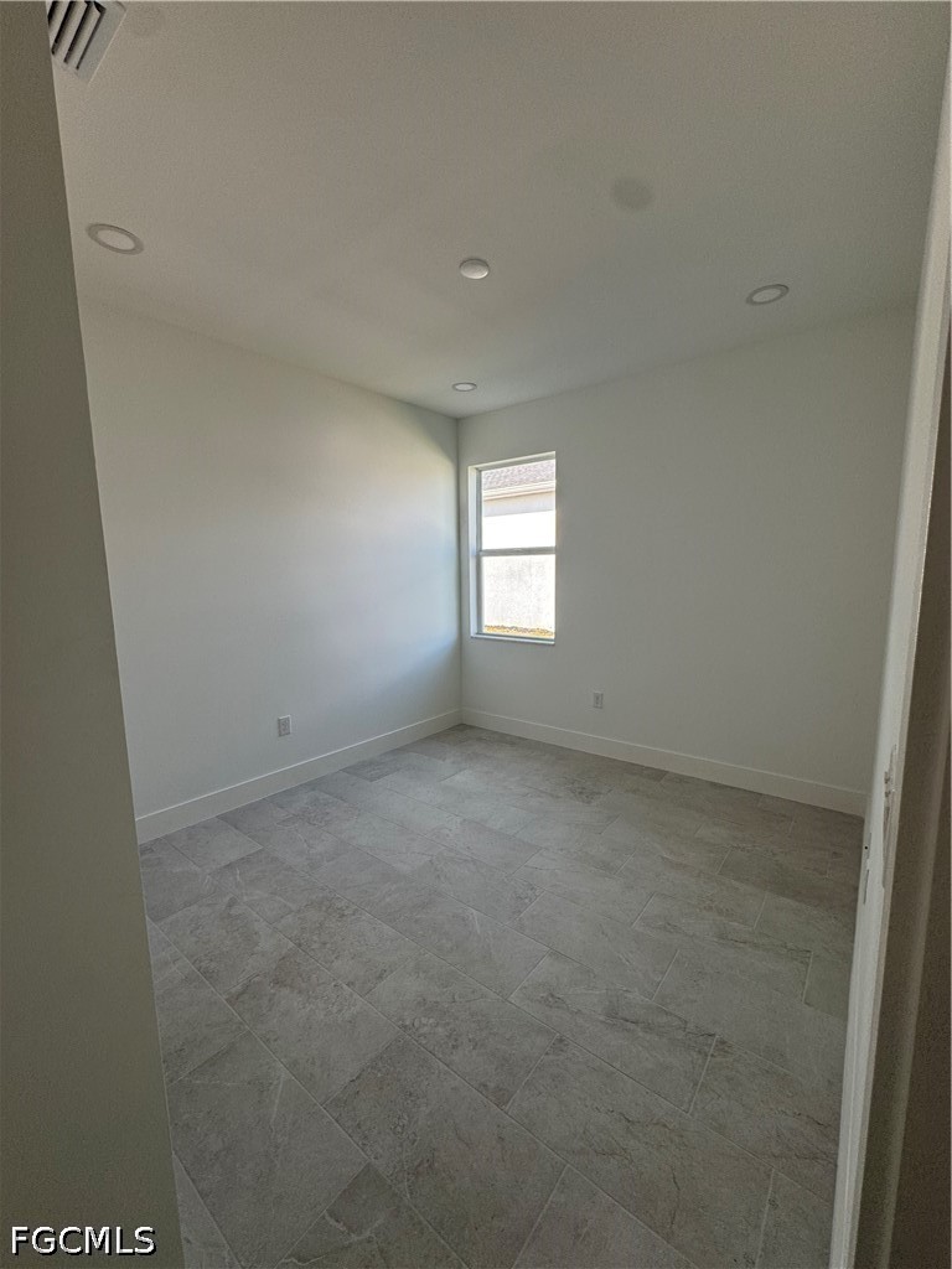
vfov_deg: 102.1
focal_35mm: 14
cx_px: 476
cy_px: 634
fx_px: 513
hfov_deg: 85.7
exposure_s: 1/99
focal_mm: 2.22
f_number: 2.2
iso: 64
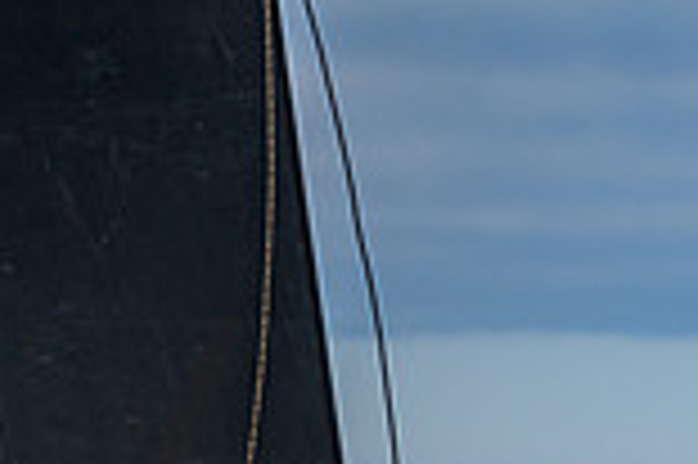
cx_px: 284
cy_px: 827
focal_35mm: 995
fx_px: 19271
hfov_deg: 2.1
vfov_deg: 1.4
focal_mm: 260
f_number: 8
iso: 500
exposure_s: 1/2500
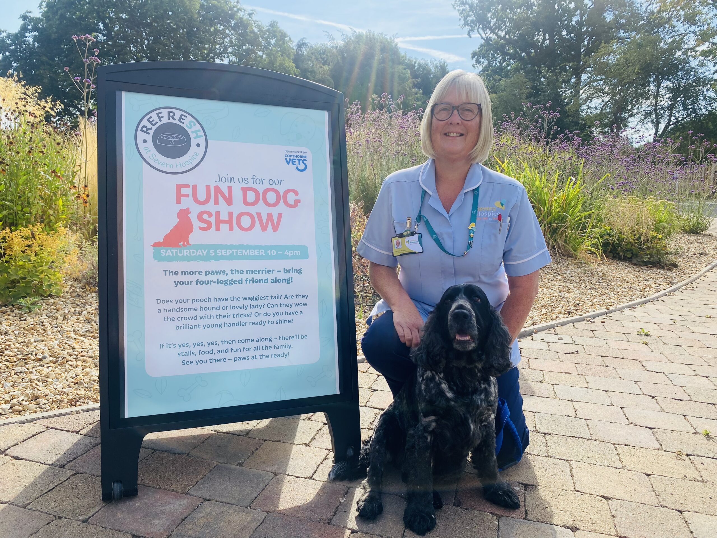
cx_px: 358
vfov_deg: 53.1
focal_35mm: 26
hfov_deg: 67.3
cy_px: 269
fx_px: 539
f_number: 1.8
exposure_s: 1/1565
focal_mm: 4.25
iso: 32
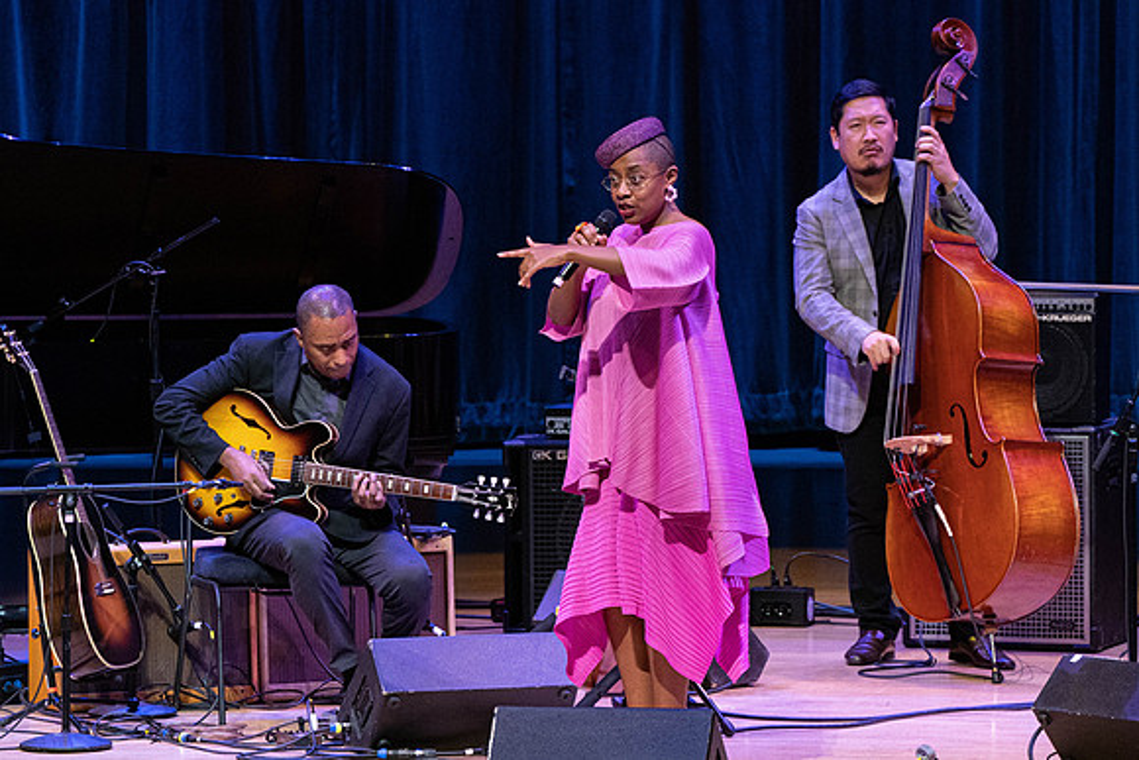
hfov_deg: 5.9
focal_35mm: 350
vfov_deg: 3.9
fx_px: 11069
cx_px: 449
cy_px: 408
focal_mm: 288
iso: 4000
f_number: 8
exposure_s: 1/320
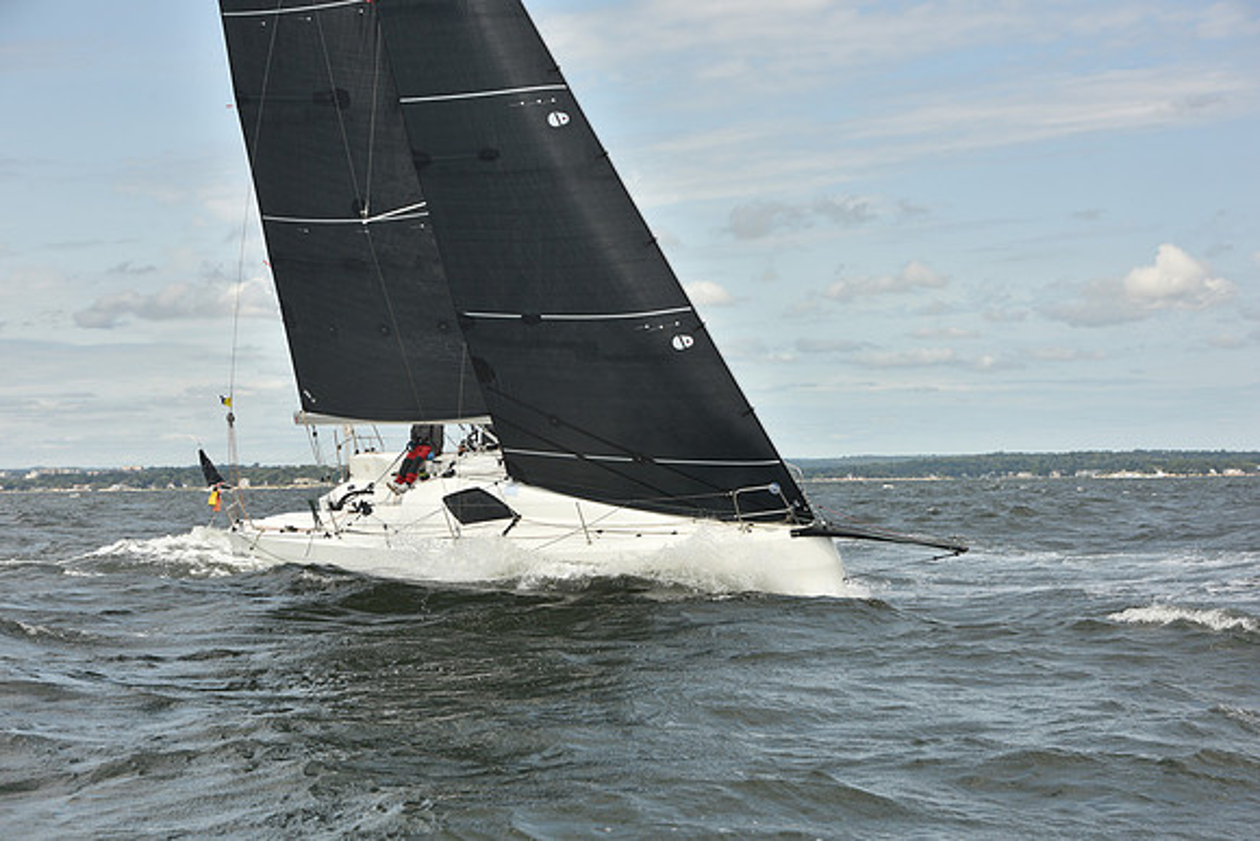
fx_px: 2450
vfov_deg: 19.5
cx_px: 630
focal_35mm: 70
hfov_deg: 28.8
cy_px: 420
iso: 250
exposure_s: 1/800
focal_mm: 70
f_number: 8
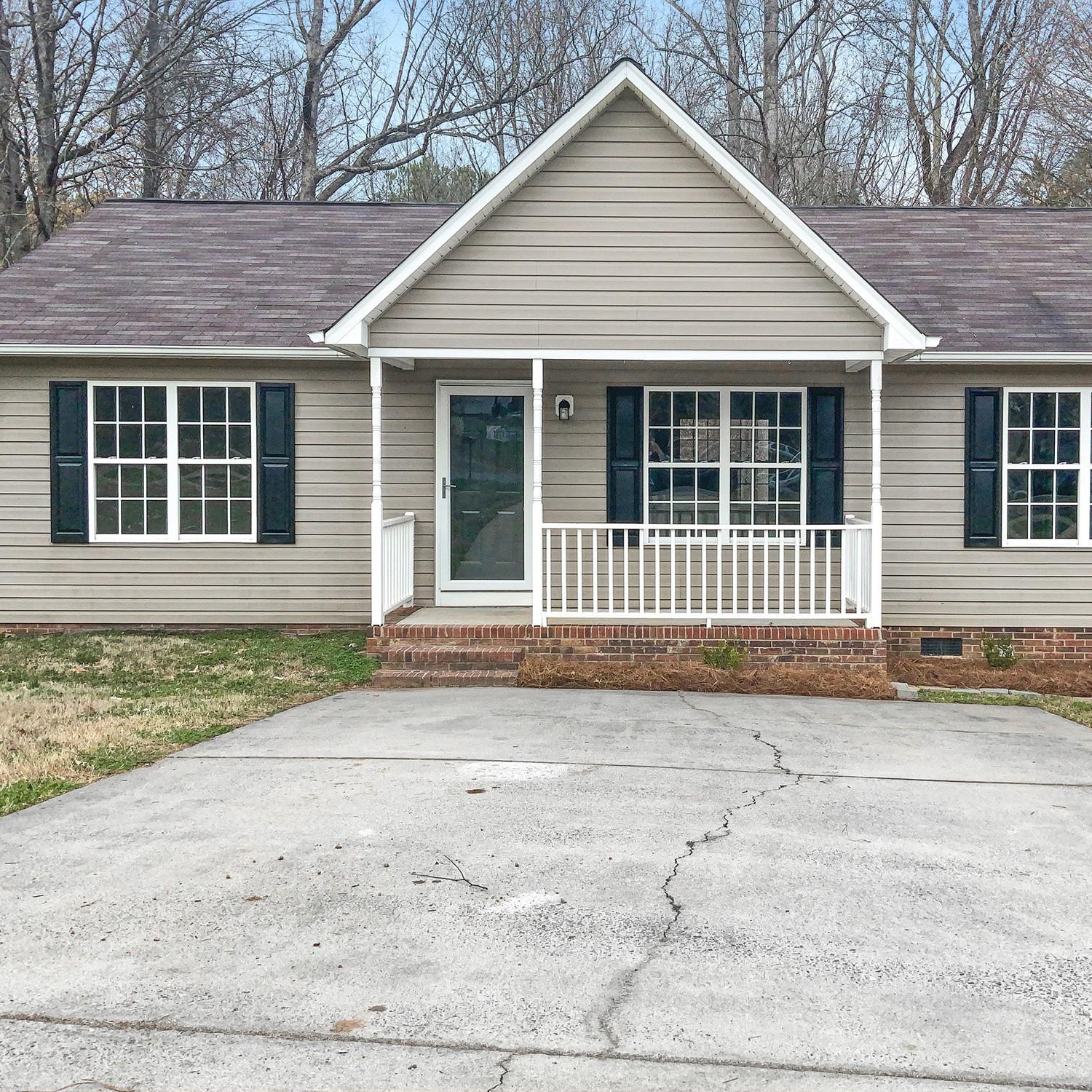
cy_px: 535
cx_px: 616
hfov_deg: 47.1
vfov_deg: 47.2
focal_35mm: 35
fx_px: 1249
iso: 16
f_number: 1.8
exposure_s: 1/250
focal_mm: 3
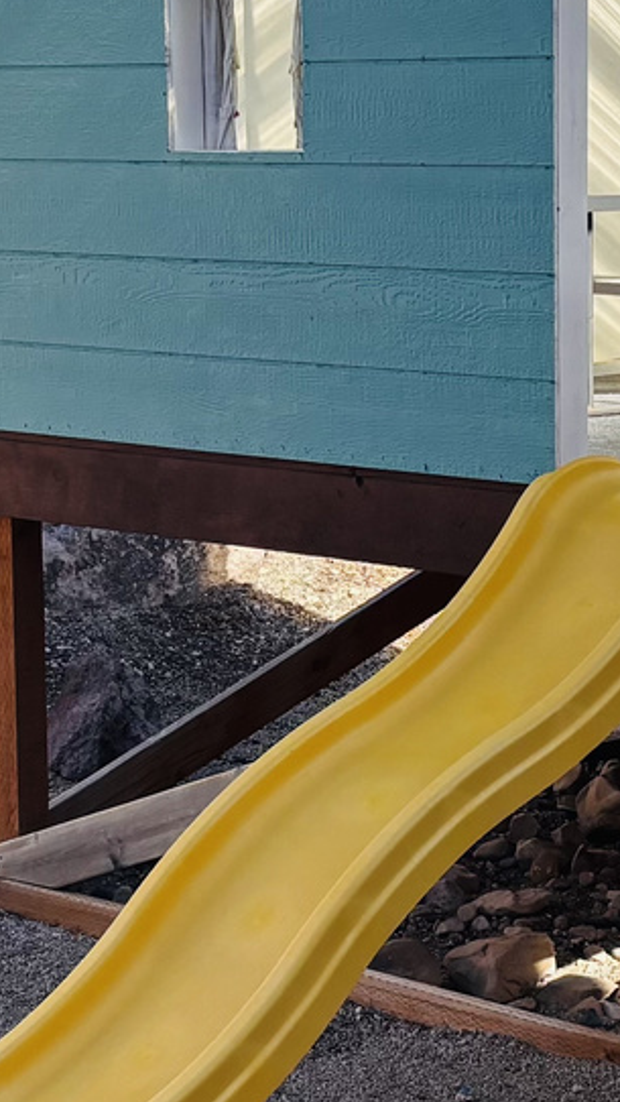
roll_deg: +0.6
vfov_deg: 20.0
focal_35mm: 107
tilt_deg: -7.5
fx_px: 3126
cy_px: 555
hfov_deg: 11.2
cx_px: 575
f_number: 1.6
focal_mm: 5.96
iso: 50
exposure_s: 1/2062
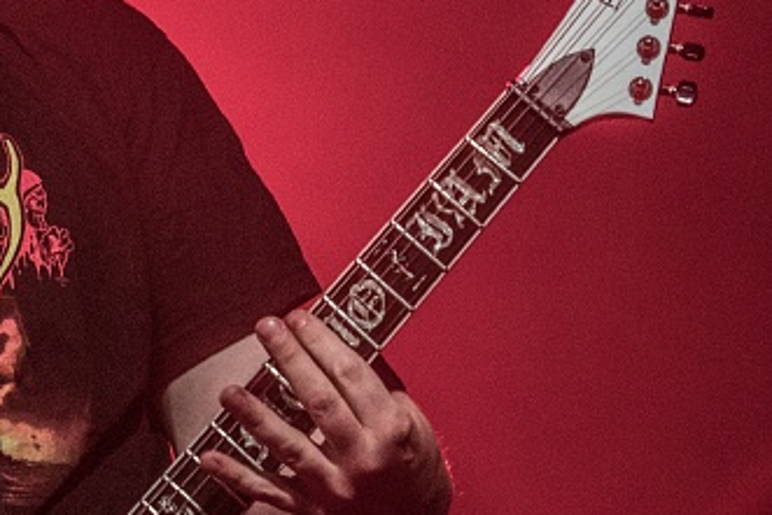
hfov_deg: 5.4
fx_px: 8109
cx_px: -58
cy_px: 54
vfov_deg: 3.6
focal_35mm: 378
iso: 1000
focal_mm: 116
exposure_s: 1/100
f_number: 2.8
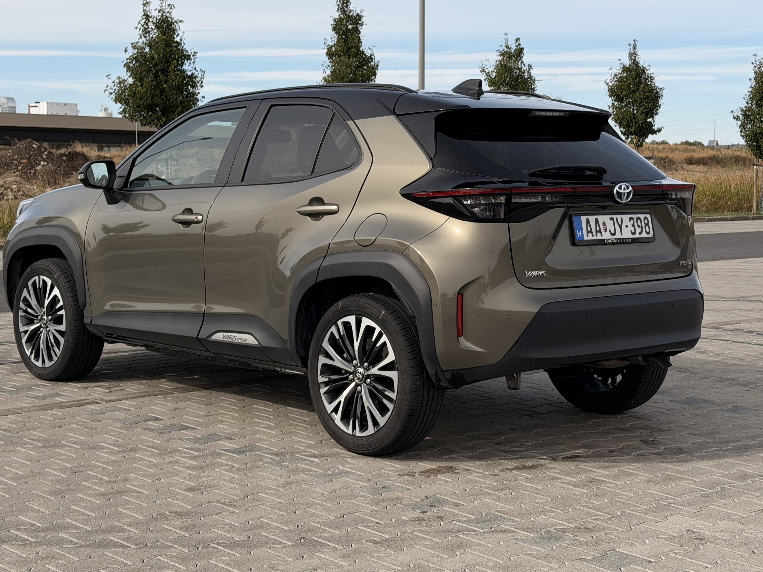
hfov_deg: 30.3
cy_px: 234
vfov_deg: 22.9
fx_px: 1411
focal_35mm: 64
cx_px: 403
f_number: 1.78
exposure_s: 1/4329
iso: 64
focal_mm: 6.76
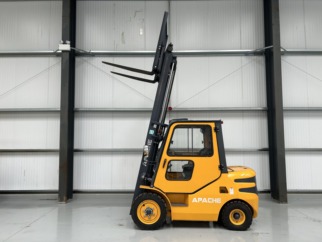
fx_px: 242
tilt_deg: +5.4
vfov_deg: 53.1
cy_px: 121
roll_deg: +0.4
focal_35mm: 26
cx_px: 161
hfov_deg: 67.3
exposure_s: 1/173
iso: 40
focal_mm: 5.7
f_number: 1.5
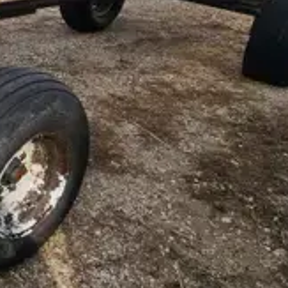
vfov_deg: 35.2
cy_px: 25
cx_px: -140
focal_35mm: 45
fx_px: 424
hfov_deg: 27.0
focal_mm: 2.2
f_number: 2.2
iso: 50
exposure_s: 1/1222
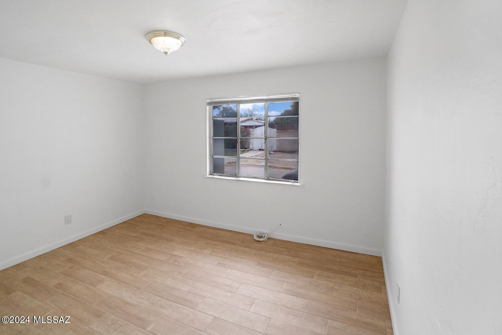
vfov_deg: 77.3
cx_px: 251
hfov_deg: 100.4
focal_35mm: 15
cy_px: 168
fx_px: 209
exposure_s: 1/30
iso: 160
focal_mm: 10
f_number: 8
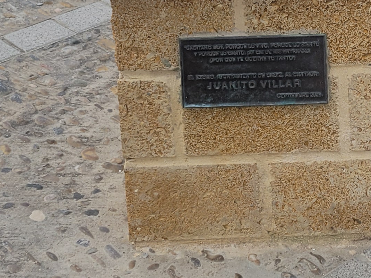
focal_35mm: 98
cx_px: 369
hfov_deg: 19.5
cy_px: -183
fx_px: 1050
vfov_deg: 13.8
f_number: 1.8
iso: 40
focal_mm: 5.4
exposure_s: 1/1255
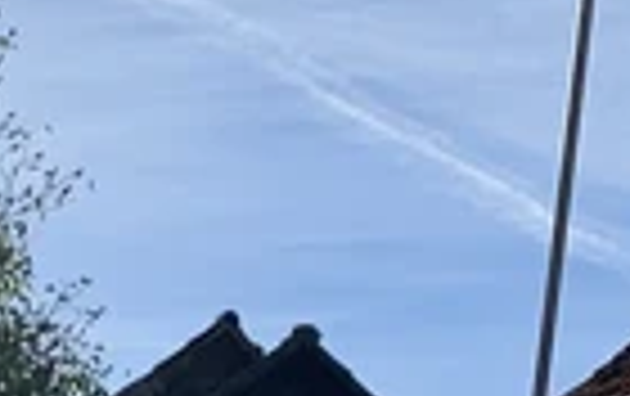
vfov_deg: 7.8
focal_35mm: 157
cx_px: -261
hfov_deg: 12.7
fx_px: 2700
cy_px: 954
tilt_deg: +1.7
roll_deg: -9.2
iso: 25
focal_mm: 4.25
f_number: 1.8
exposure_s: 1/2421
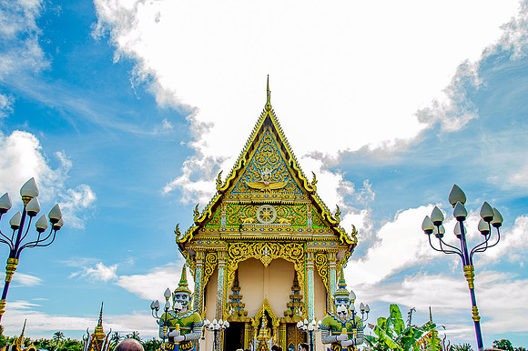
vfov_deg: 39.9
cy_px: 176
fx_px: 484
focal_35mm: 33
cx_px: 264
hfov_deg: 57.3
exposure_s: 1/125
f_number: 8
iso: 100
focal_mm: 22
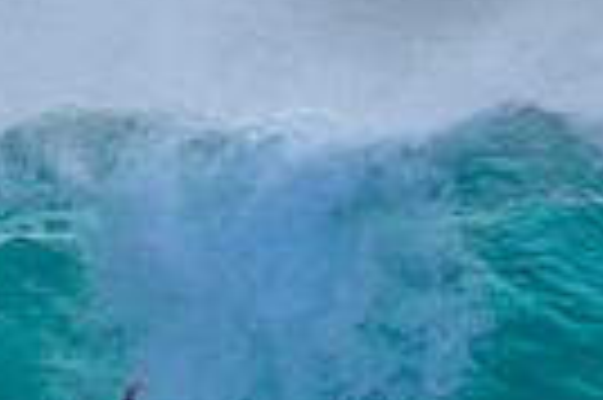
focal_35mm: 3466
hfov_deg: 0.6
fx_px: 57984
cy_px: 546
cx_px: 122
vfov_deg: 0.4
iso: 450
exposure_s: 1/2000
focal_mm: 800
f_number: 6.3
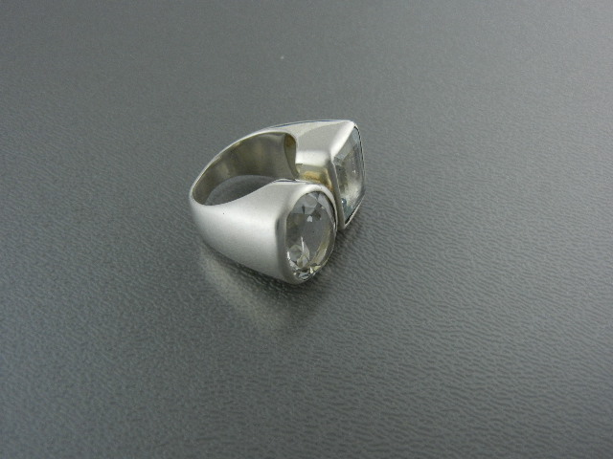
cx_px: 306
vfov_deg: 32.2
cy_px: 230
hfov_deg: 42.1
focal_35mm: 45
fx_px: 797
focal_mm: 8.1
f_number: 3.8
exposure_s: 1/49.6
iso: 400
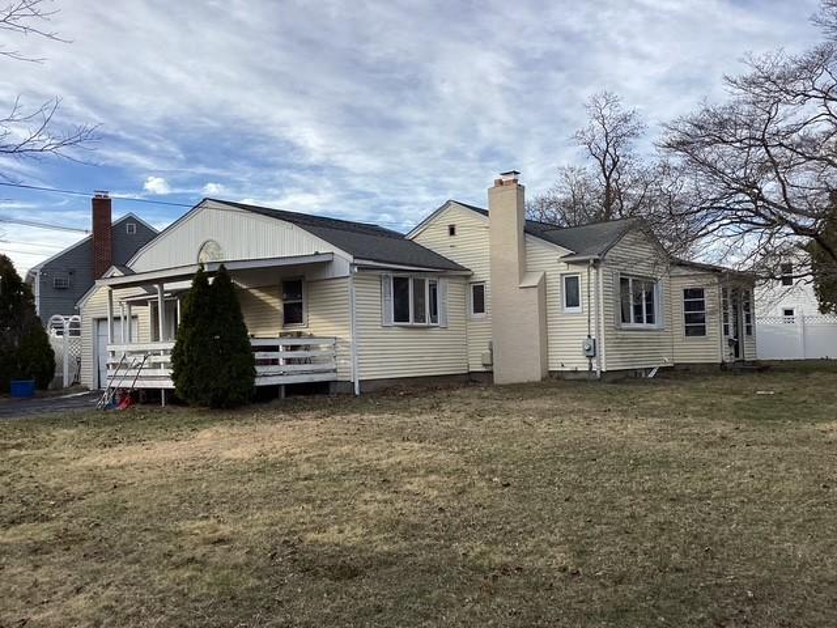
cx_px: 418
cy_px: 314
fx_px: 750
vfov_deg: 45.4
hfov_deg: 58.4
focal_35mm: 31
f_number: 2.4
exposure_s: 1/831
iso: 25
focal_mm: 3.3
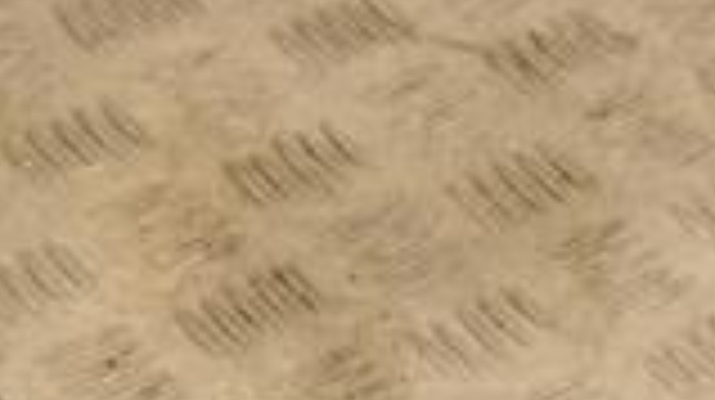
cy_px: 562
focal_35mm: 178
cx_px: 985
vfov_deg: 6.7
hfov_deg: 11.7
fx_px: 3371
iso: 800
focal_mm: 30
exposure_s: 1/200
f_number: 8
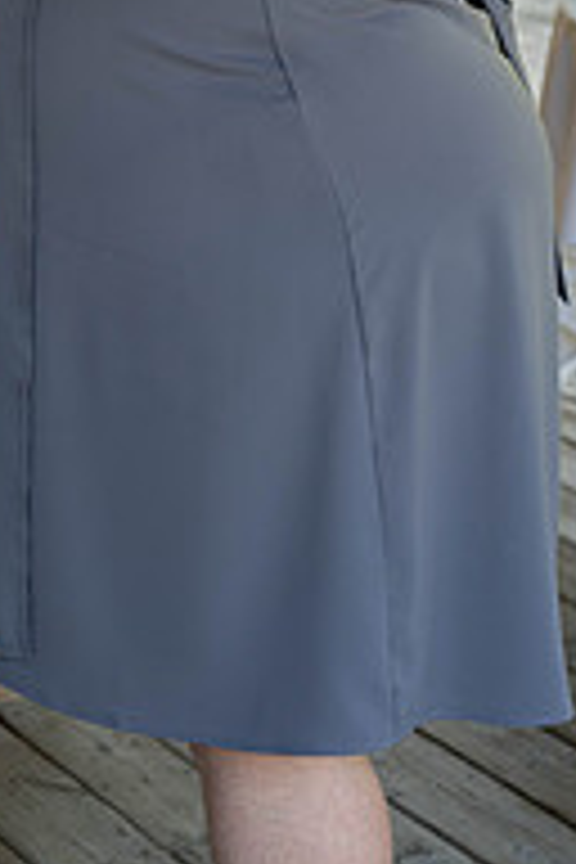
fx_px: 2808
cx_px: -79
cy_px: -86
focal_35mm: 117
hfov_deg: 11.5
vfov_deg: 16.9
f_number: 4
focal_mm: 50
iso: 400
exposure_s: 1/250
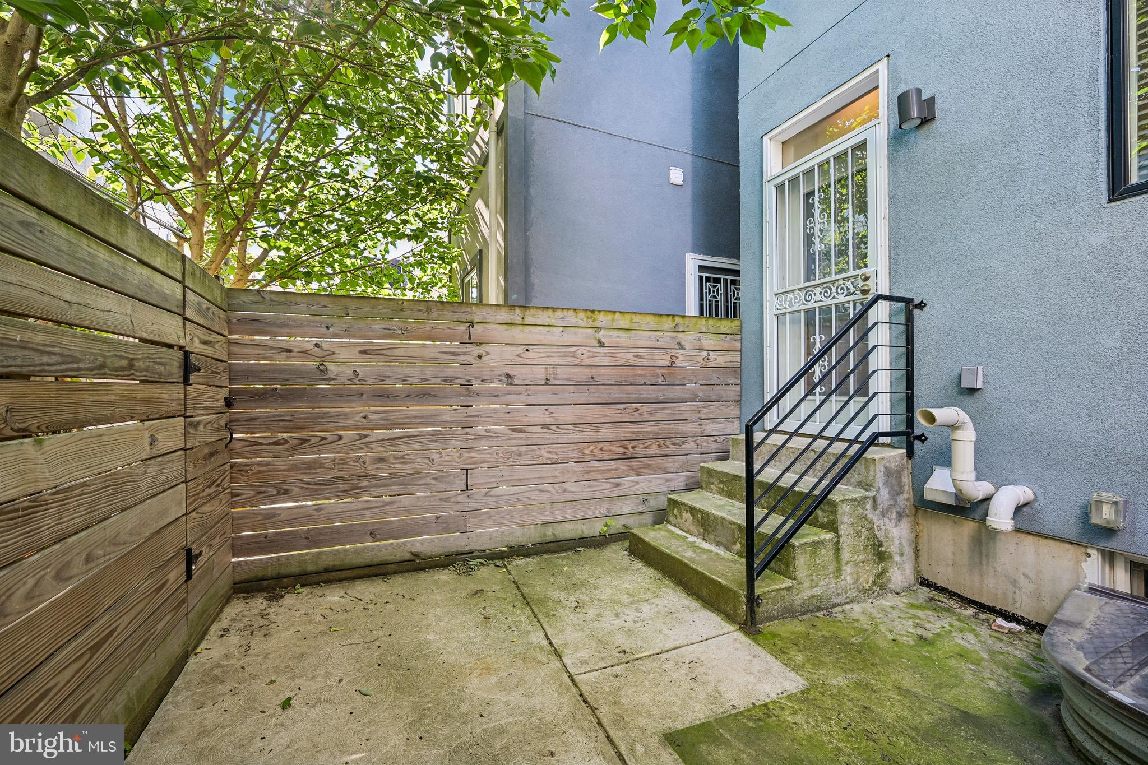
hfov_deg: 100.4
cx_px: 574
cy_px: 382
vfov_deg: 77.3
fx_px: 478
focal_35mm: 15
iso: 100
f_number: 8
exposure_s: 1/15
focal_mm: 15
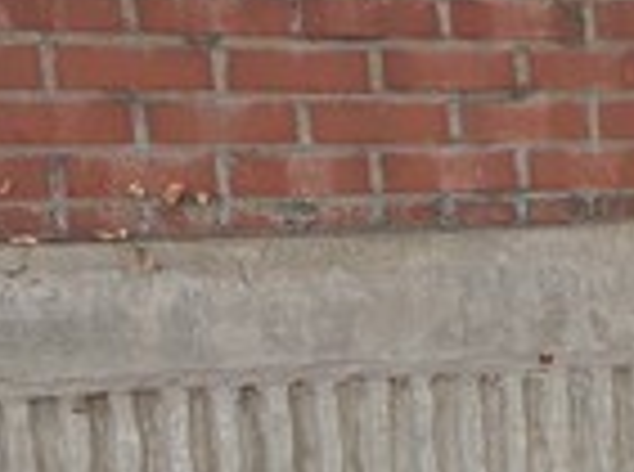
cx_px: 1169
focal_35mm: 111
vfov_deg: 12.7
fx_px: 2028
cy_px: 656
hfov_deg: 15.2
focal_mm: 4.3
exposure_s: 1/120
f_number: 2.4
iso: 50
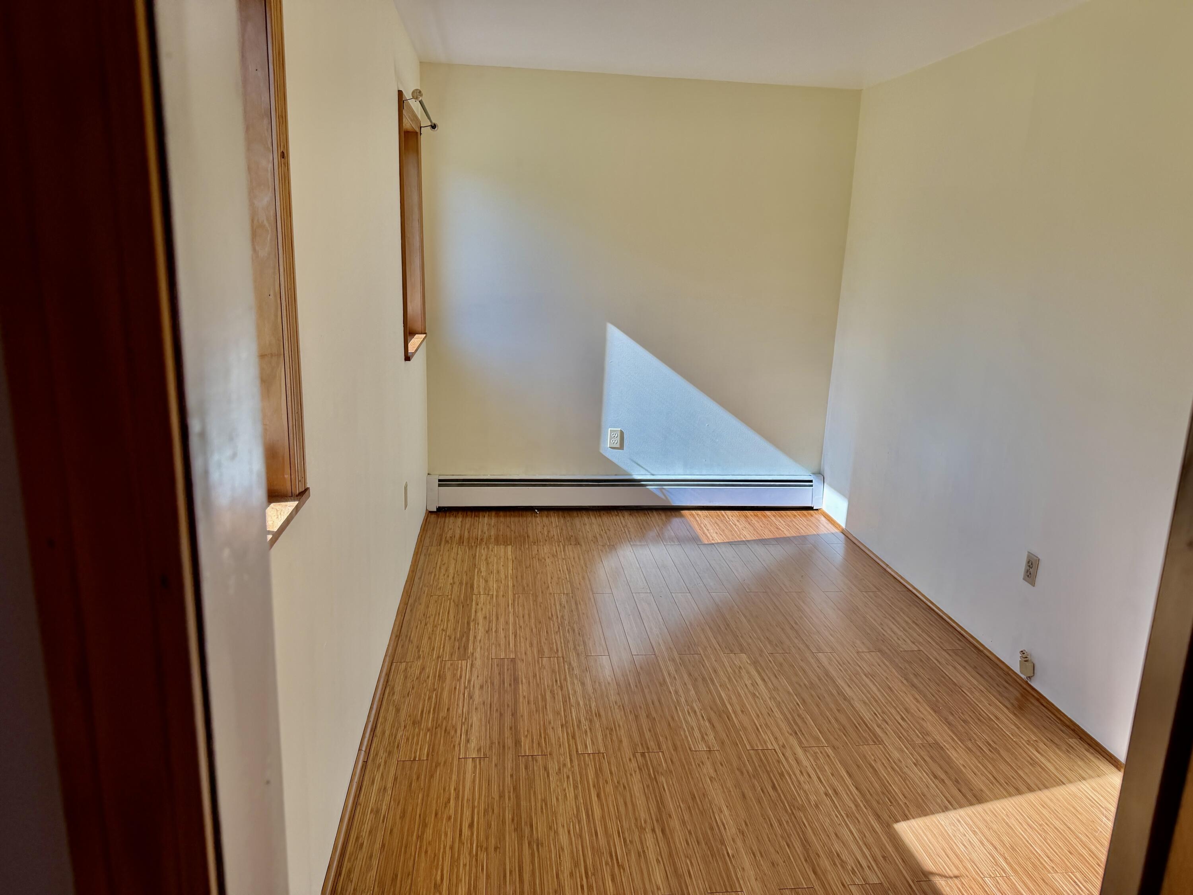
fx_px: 827
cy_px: 448
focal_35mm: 24
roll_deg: -1.6
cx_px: 596
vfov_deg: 56.8
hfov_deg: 71.6
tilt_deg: -13.4
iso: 100
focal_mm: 6.76
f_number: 1.78
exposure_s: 1/643
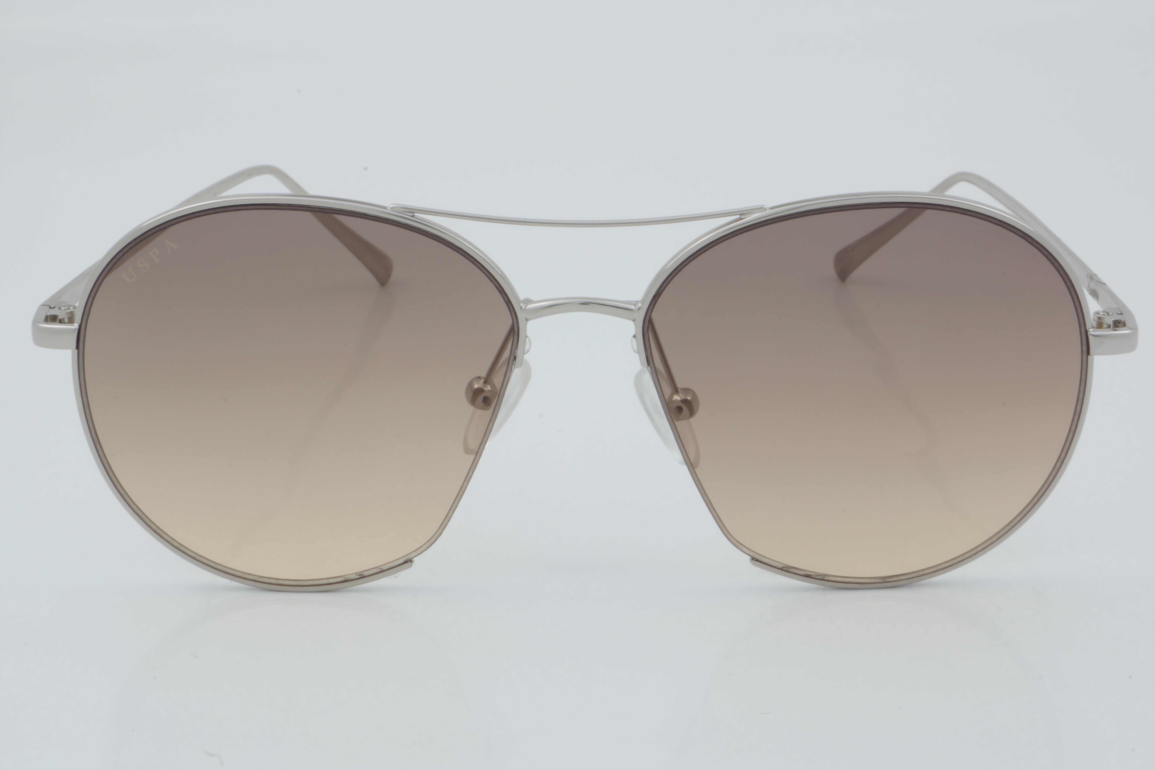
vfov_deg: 16.6
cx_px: 578
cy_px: 385
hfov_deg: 24.6
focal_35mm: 82
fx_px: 2647
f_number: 32
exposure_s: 1/3
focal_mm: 55
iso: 100
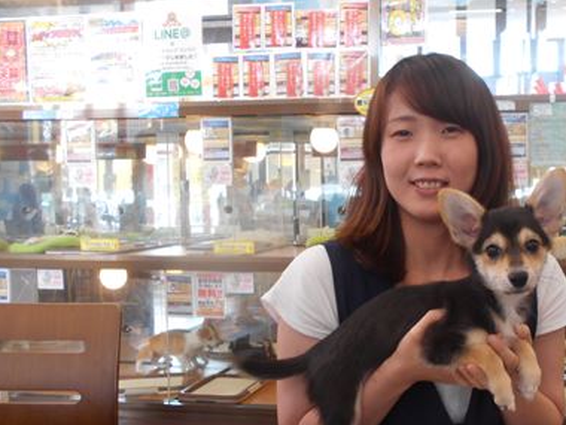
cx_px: 419
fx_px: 670
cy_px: 262
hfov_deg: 44.4
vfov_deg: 35.0
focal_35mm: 41
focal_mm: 4.6
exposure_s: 1/30
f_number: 3.2
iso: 160
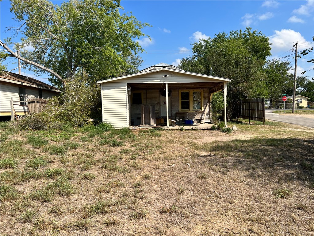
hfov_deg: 67.3
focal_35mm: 26
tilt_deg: -0.6
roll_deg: +1.8
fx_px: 236
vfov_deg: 53.1
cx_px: 157
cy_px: 118
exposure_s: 1/3968
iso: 50
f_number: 1.5
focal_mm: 5.7
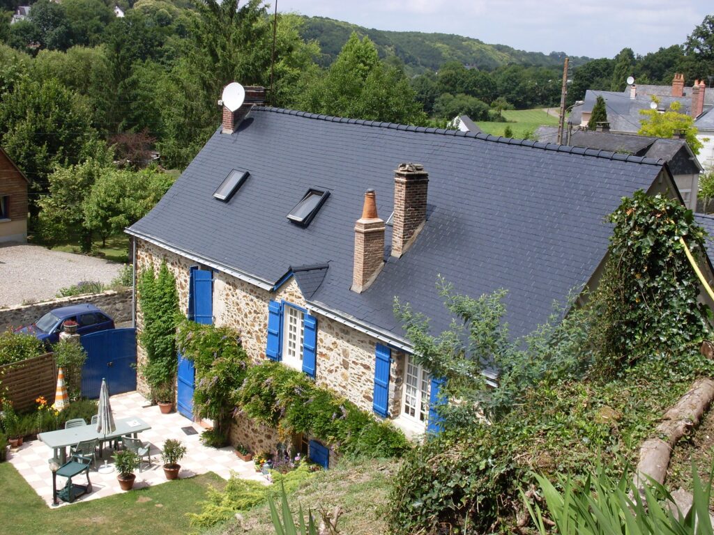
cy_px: 268
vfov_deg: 29.7
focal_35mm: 49
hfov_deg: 38.9
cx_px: 357
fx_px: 1011
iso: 80
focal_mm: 8.1
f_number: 9.1
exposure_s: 1/180
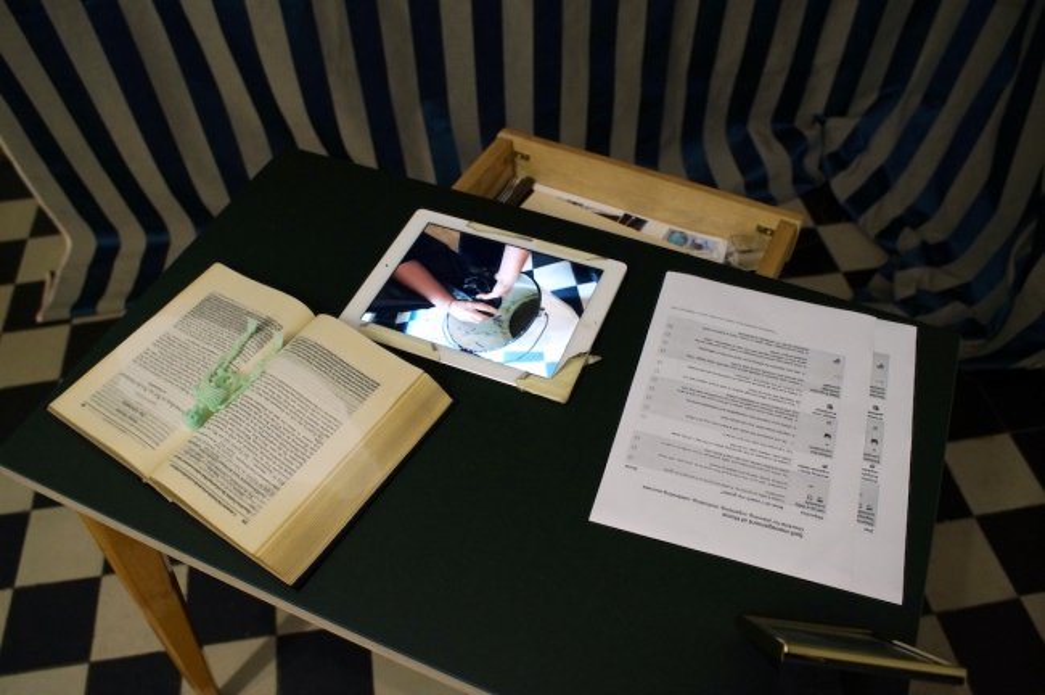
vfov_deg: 43.5
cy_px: 348
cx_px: 522
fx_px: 870
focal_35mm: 30
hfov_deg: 62.0
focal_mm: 20
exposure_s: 1/60
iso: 1000
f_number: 4
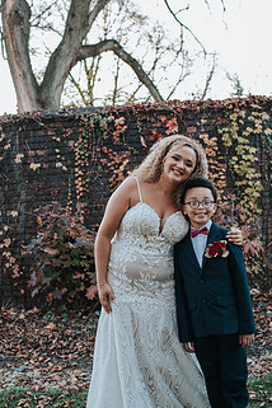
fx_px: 555
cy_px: 231
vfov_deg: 40.3
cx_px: 137
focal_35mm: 49
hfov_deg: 27.5
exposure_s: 1/320
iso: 900
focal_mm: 35
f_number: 2.8
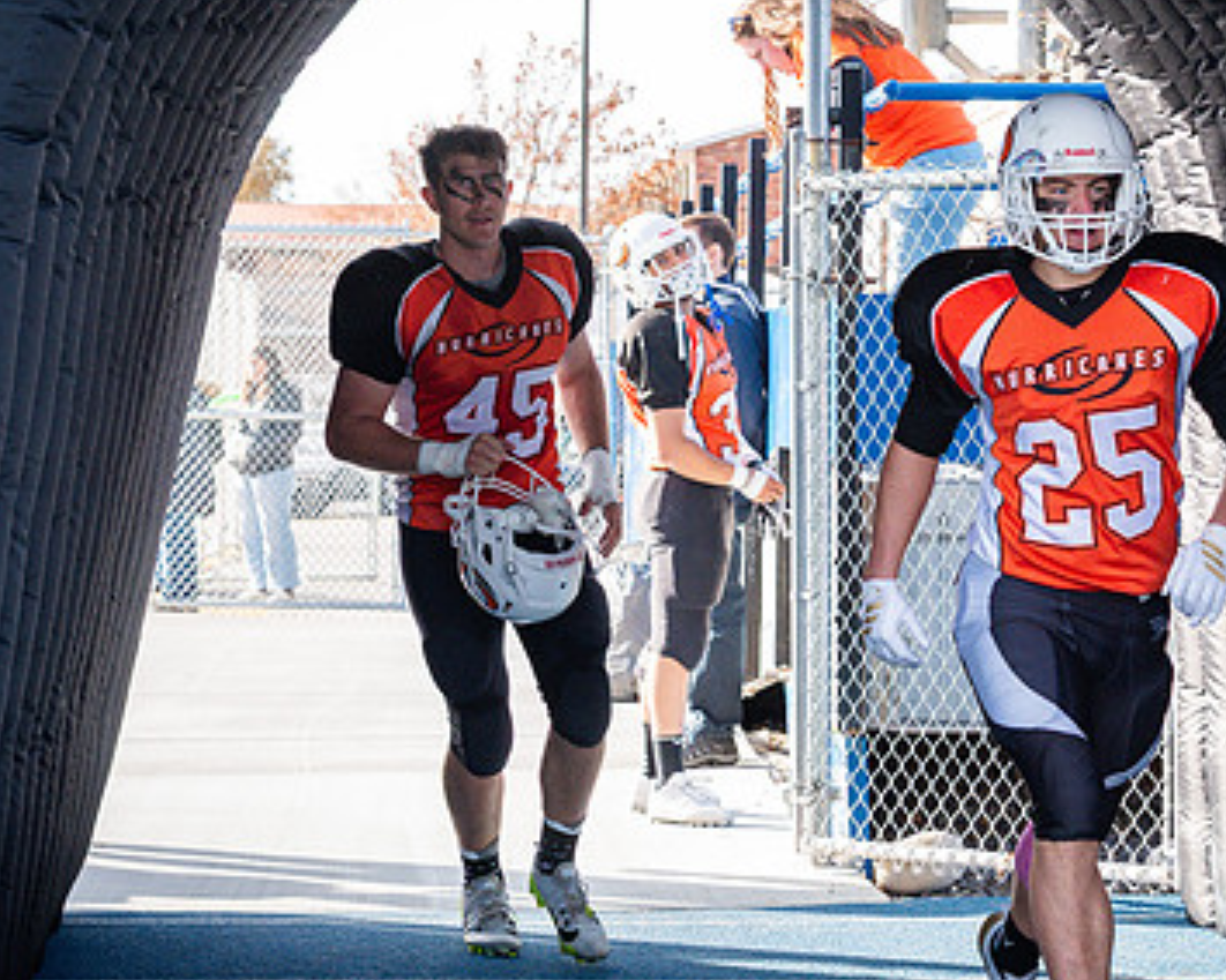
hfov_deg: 15.0
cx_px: 857
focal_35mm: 128
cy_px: 325
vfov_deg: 12.0
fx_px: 4643
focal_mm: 70
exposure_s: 1/640
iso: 1000
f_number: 5.6
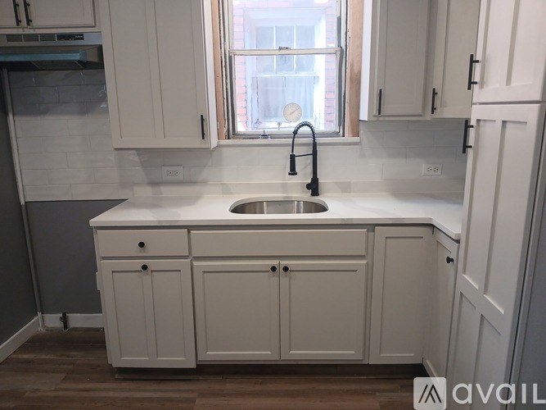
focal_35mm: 26
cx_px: 273
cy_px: 205
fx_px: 410
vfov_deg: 53.0
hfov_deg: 67.3
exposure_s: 1/60
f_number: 1.8
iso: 125
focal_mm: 3.98
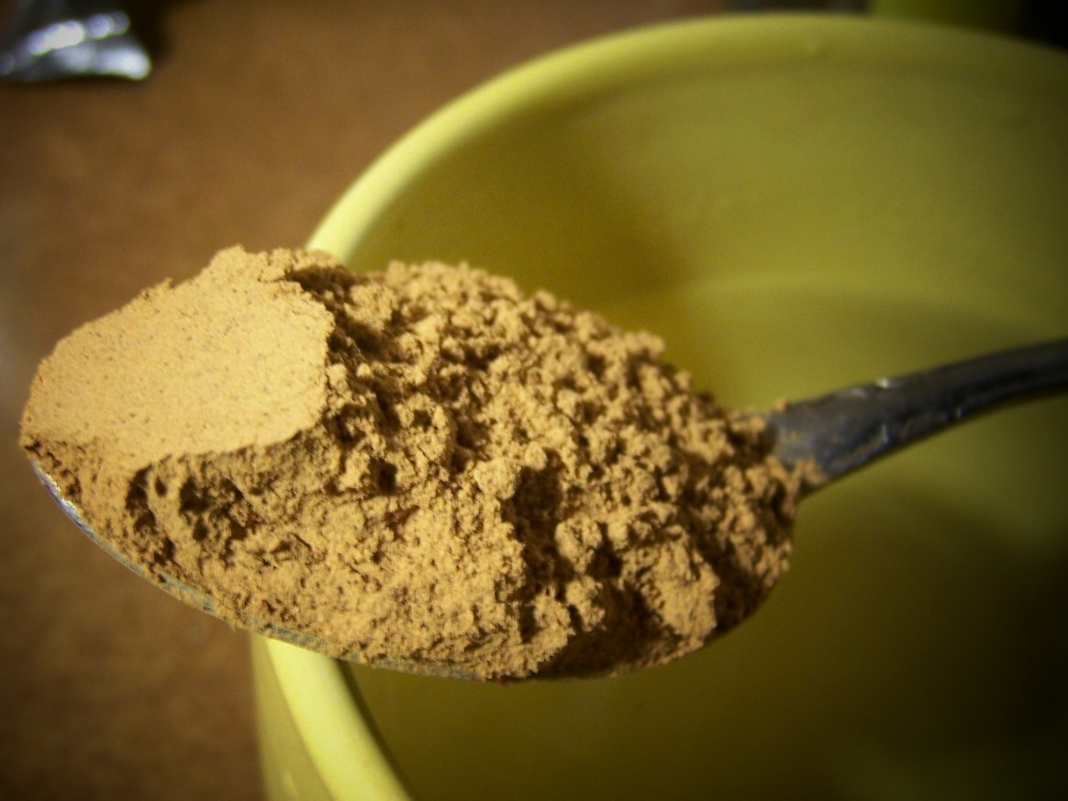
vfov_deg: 30.2
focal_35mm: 48
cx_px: 433
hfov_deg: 39.5
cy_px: 359
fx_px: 1481
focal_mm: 6.2
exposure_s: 1/13
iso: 160
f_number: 2.8
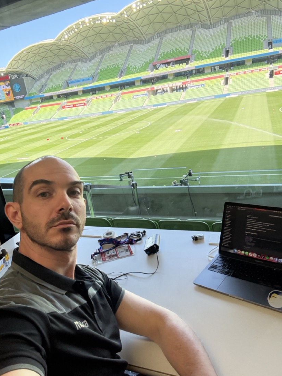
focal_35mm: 27
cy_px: 186
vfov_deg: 65.3
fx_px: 293
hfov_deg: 51.2
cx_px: 120
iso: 80
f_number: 1.9
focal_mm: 2.69
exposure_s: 1/215
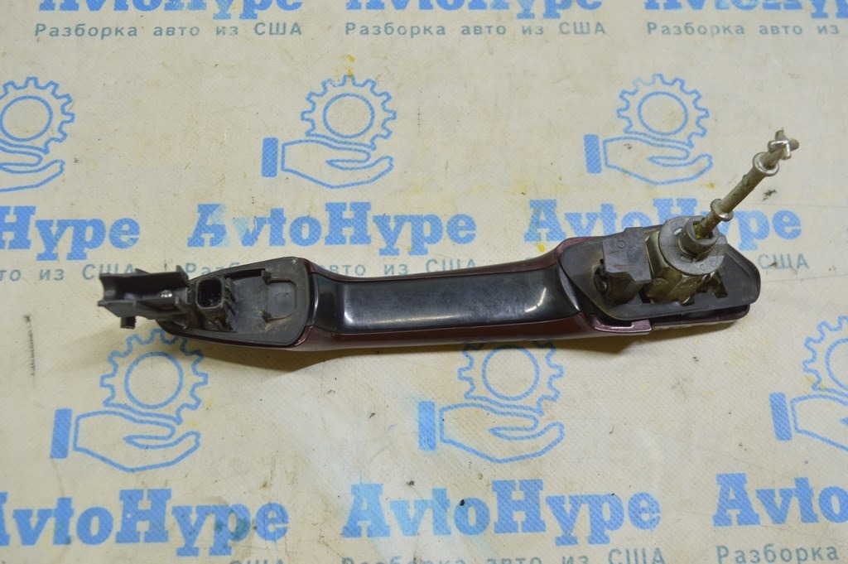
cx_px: 424
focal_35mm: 38
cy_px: 282
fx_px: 883
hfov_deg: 51.3
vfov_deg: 35.4
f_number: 5.6
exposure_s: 1/25
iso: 400
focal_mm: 25
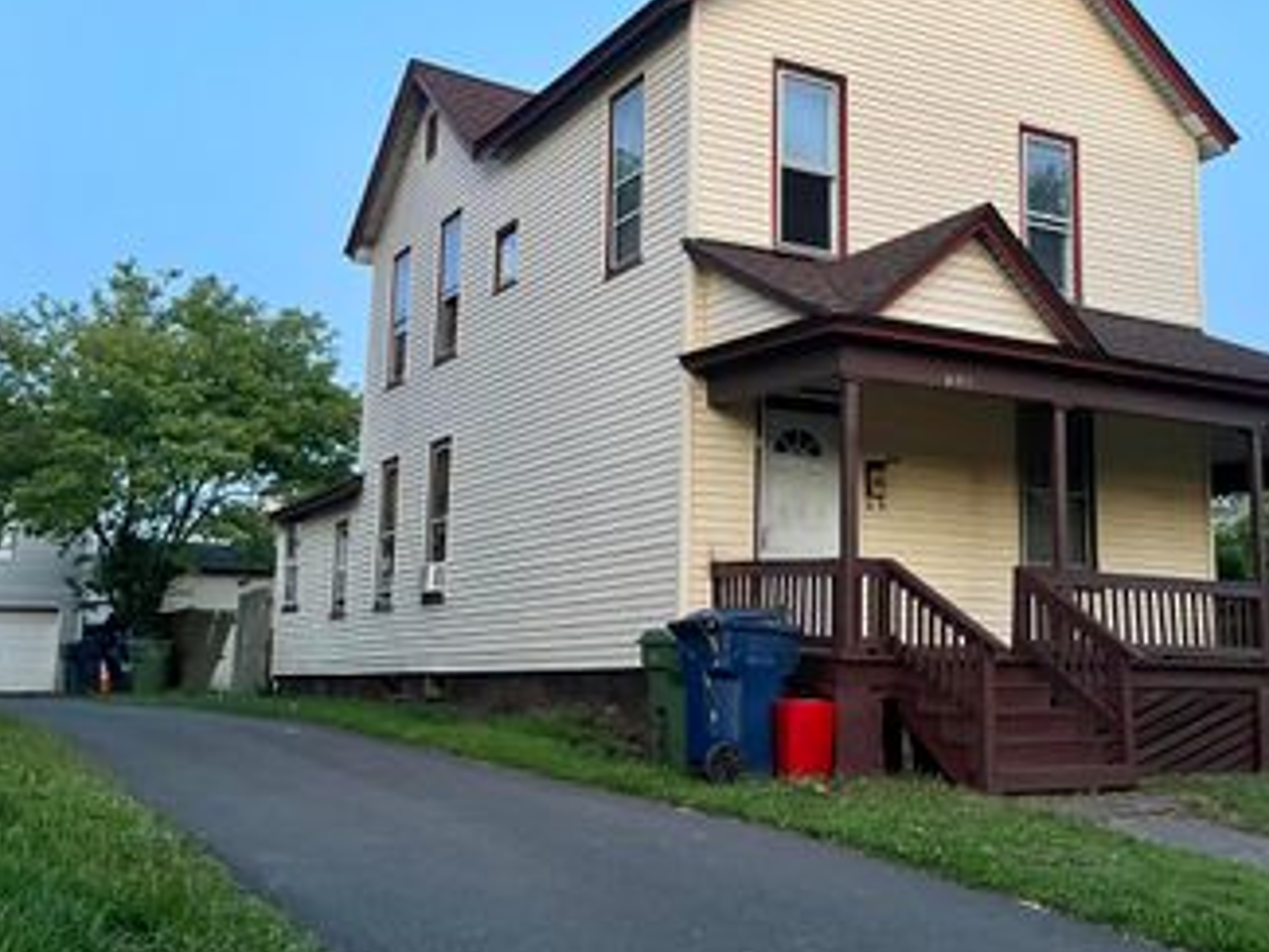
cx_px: 839
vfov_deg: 35.9
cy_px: 404
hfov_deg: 46.1
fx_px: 1467
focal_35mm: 40
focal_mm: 5.7
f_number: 1.5
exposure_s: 1/60
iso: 400
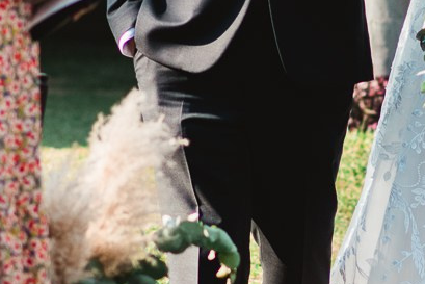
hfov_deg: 4.8
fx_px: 5031
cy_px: 93
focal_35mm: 426
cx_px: 362
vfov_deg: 3.2
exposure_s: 1/4000
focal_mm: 85
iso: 80
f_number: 2.5
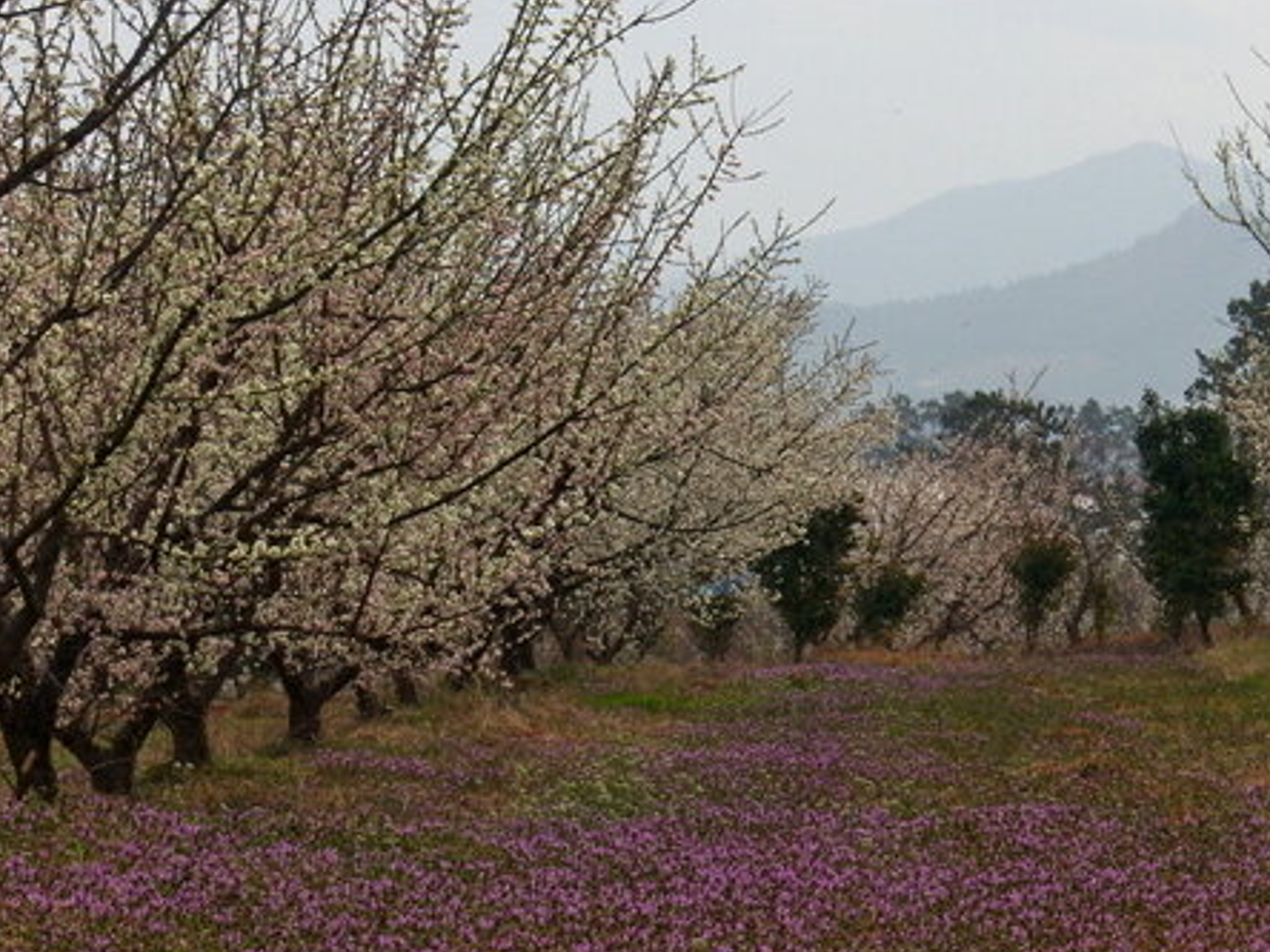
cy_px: 619
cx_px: 970
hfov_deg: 7.0
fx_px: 10419
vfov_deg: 5.2
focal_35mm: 284
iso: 50
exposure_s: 1/125
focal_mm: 46.4
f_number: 8
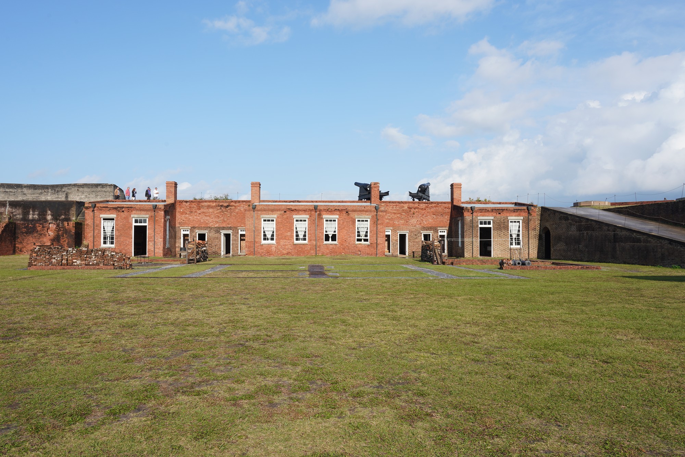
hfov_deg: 65.5
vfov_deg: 46.4
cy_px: 228
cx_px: 342
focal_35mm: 28
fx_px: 533
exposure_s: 1/100
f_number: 14
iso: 100
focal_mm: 28
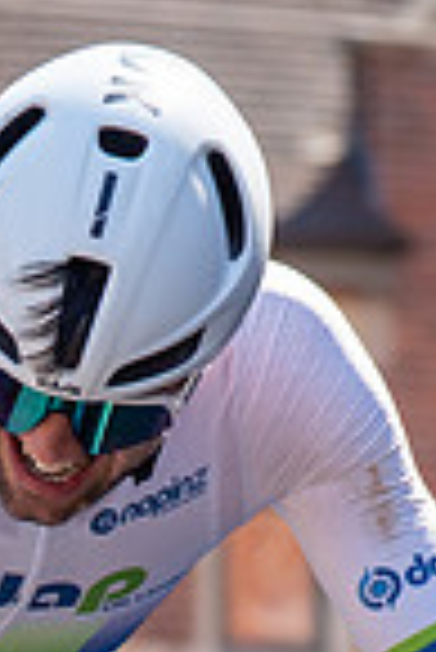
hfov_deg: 2.7
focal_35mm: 509
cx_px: -93
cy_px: 606
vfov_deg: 4.0
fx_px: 9224
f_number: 3.5
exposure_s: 1/1000
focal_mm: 75
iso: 250
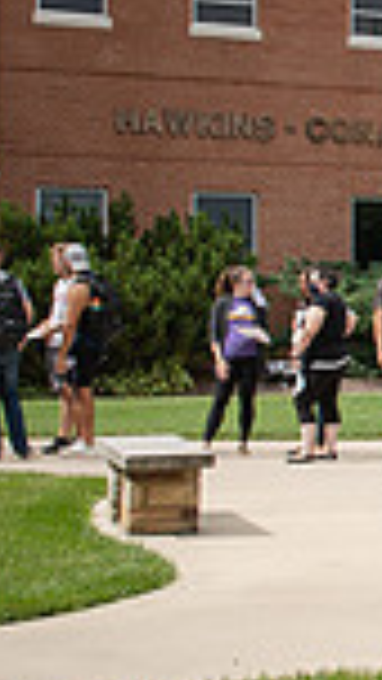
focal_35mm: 113
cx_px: 890
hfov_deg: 9.6
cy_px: 250
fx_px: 2034
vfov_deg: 18.9
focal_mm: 28
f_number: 6.3
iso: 100
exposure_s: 1/320
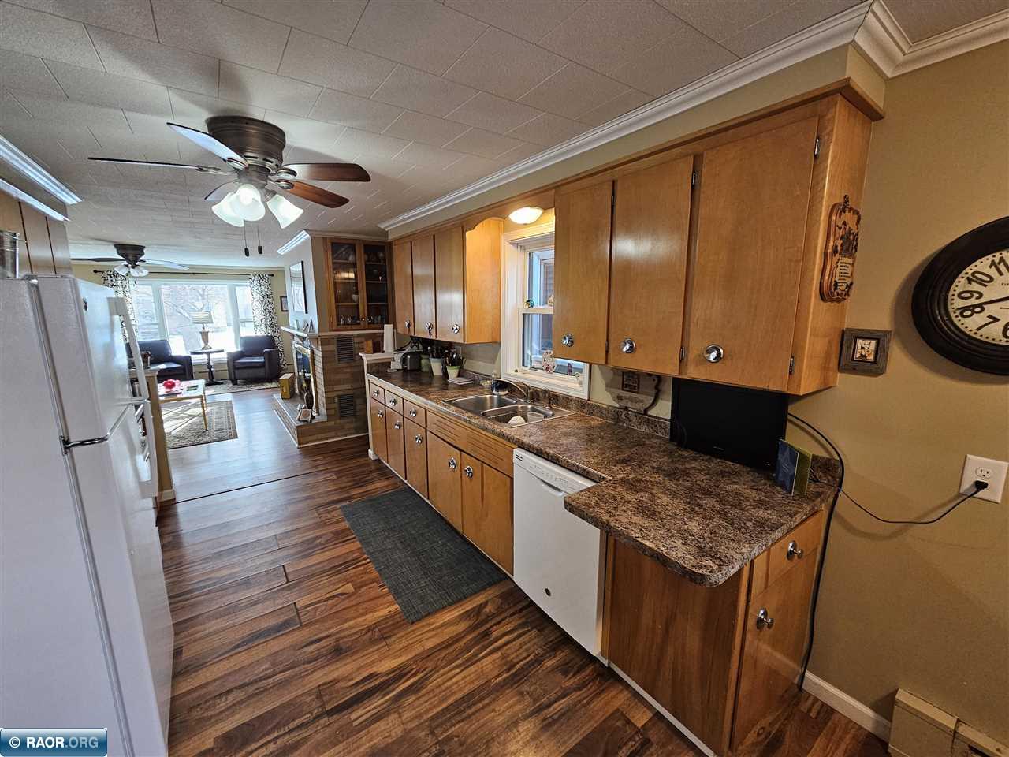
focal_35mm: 13
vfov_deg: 89.9
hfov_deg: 106.2
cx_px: 504
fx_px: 379
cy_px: 378
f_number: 2.2
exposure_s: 1/60
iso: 250
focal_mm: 2.2
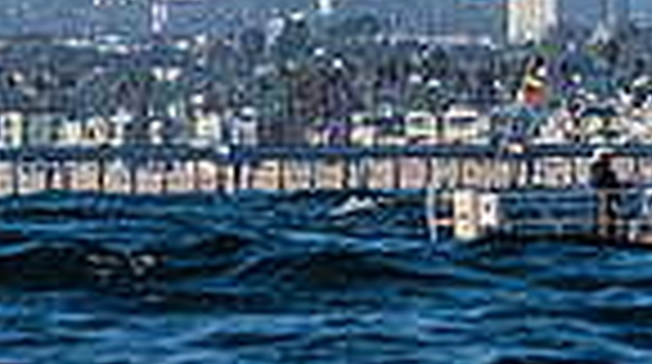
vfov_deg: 1.3
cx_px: 1159
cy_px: -530
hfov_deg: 2.4
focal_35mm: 908
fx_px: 15672
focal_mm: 190
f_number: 7.1
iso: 400
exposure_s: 1/1600
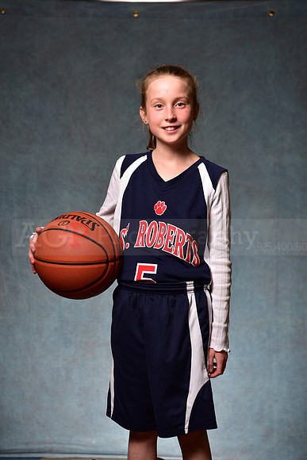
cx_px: 154
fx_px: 895
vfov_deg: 28.8
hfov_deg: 19.5
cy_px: 230
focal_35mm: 70
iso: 100
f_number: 5
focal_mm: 70
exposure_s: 1/200
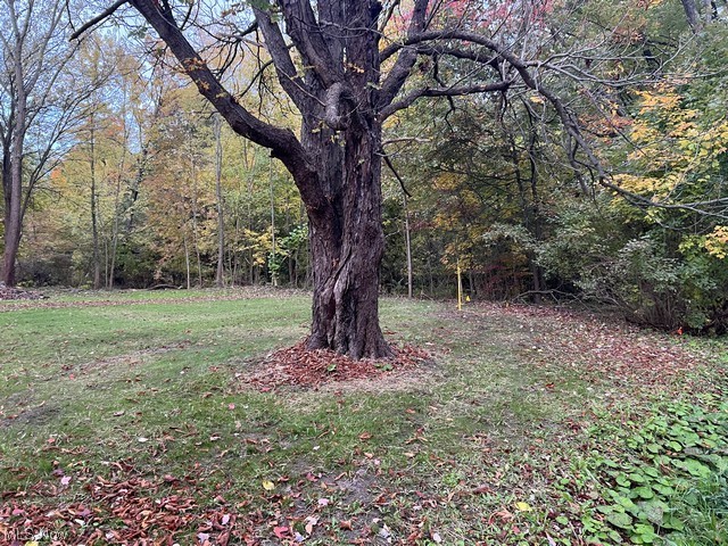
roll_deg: +0.2
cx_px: 364
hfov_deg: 67.3
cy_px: 273
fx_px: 547
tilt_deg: -1.1
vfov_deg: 53.1
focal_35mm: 26
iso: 125
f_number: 1.5
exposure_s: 1/99
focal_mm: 5.7
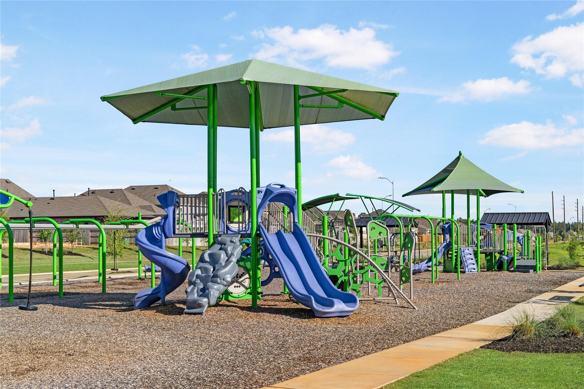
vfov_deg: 24.6
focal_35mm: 55
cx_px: 292
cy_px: 194
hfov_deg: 36.2
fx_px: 892
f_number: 7.1
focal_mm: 55
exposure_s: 1/1250
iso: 250
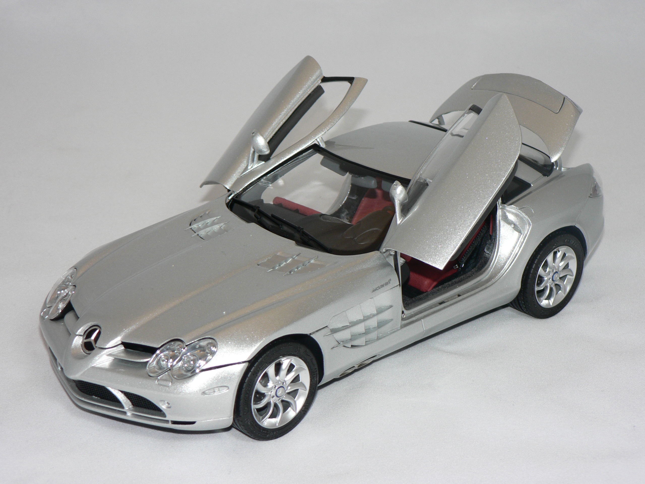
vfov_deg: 18.0
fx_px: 1528
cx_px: 322
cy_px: 242
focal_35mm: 82
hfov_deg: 23.8
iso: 80
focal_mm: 13.7
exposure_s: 1/60
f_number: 3.2
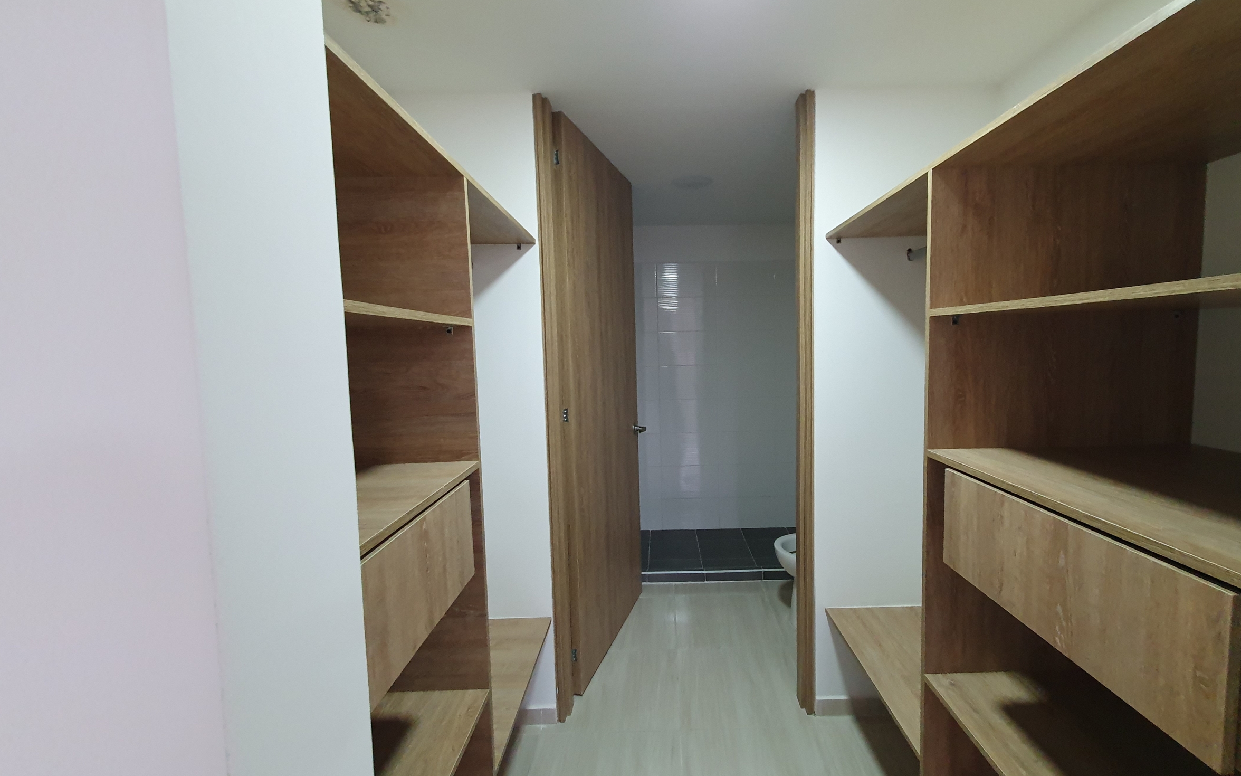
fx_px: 507
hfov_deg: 101.3
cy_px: 376
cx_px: 658
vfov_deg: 74.8
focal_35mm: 15
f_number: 2.2
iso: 320
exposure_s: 1/60
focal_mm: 1.8
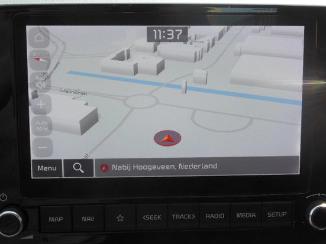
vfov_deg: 21.3
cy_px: 115
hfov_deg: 28.1
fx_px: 650
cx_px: 182
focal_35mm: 69
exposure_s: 1/250
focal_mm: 8.9
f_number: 4
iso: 200
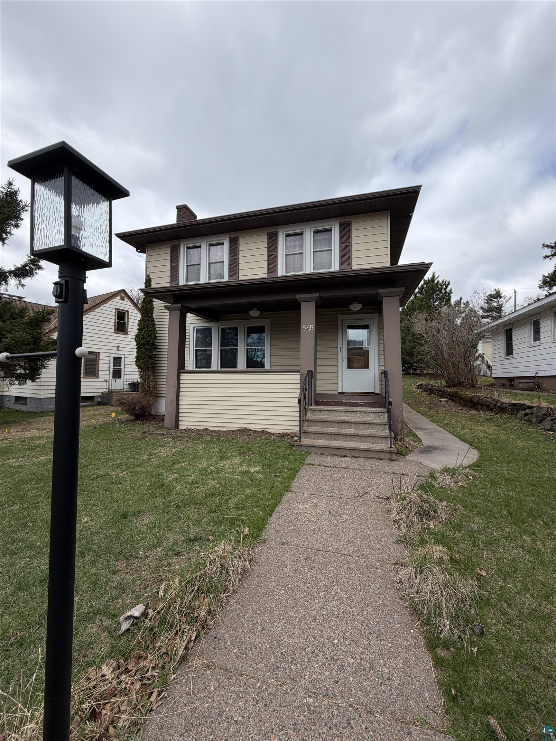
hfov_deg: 85.7
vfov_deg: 102.1
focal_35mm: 14
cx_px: 278
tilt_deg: +2.9
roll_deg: +0.4
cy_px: 370
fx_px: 300
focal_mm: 2.22
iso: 25
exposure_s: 1/770
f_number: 2.2
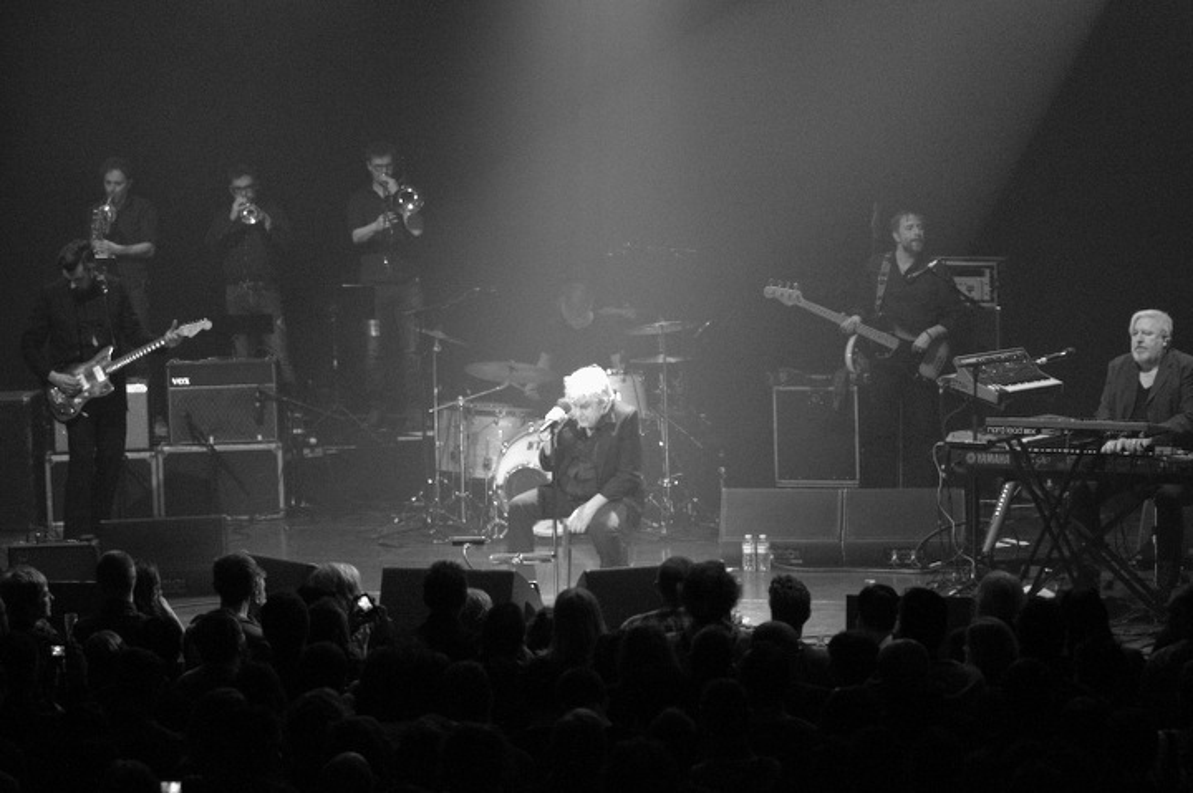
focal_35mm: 105
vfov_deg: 13.0
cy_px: 396
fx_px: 3477
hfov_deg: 19.5
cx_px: 596
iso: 2800
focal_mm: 70
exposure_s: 1/125
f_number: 2.8
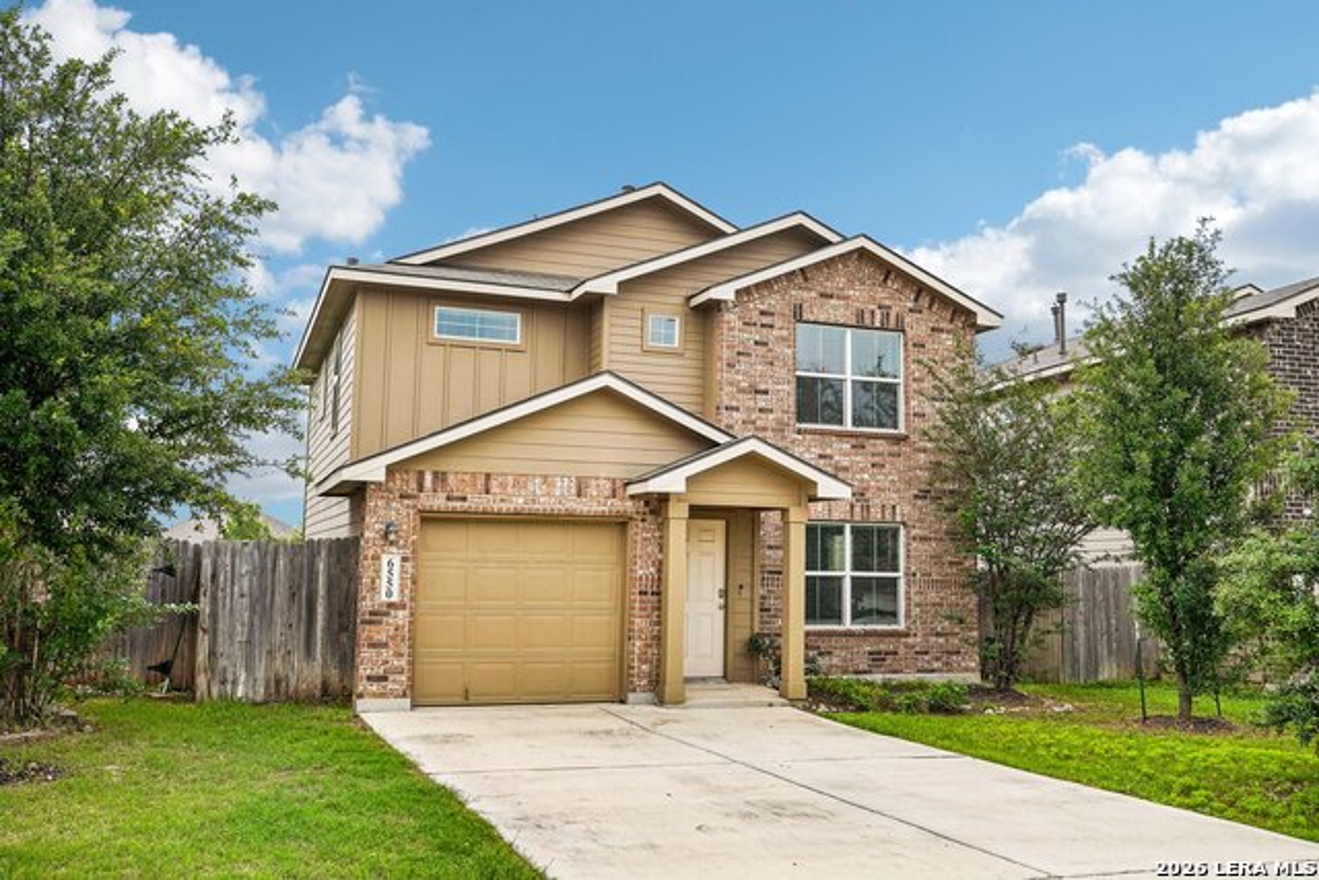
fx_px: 1154
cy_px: 440
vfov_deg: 41.7
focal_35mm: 32
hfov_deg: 59.5
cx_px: 660
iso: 100
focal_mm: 31.5
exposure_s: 1/160
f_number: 8
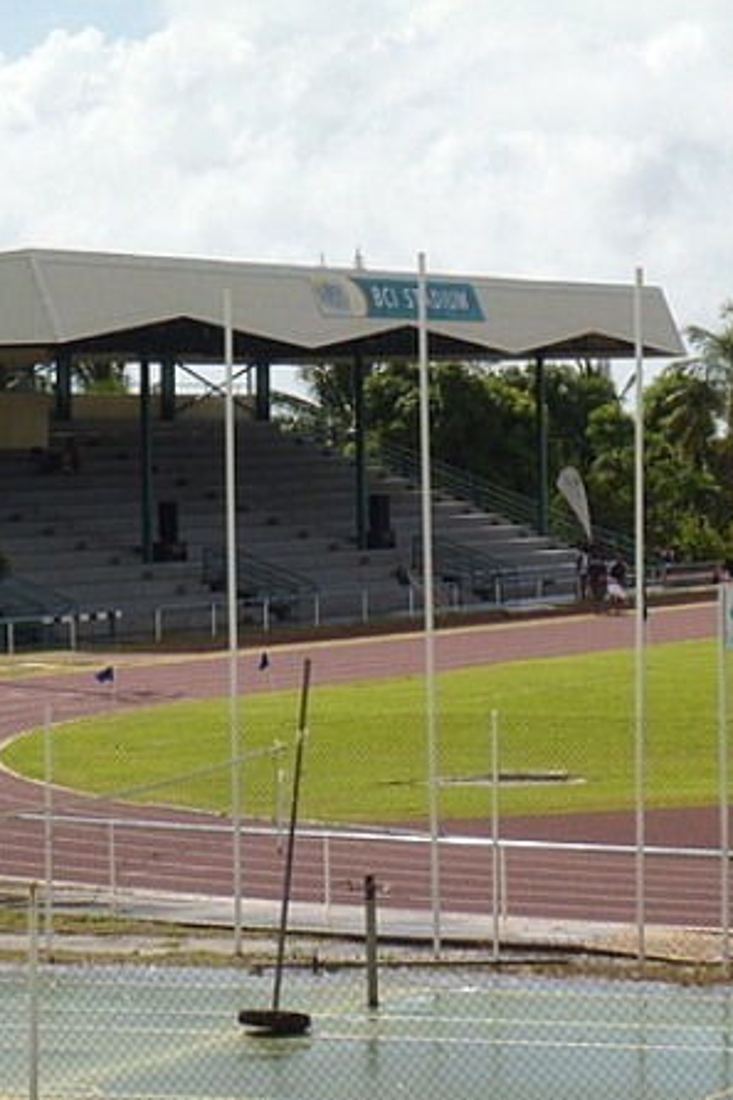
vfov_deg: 11.3
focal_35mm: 182
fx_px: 5562
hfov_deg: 7.5
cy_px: 548
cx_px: 597
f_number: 7.1
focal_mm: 23.1
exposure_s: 1/200
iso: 80
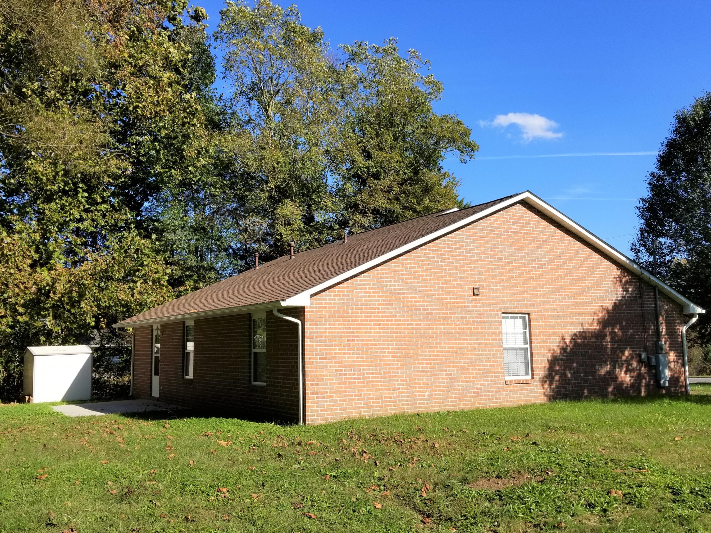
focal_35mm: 26
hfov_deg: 67.3
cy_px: 266
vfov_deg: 53.1
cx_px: 356
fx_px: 534
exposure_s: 1/2451
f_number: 1.7
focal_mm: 4.25
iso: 50
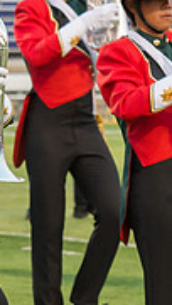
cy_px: 140
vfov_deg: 4.5
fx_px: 3895
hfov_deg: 2.5
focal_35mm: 481
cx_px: -24
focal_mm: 105
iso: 3200
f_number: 5
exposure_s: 1/640
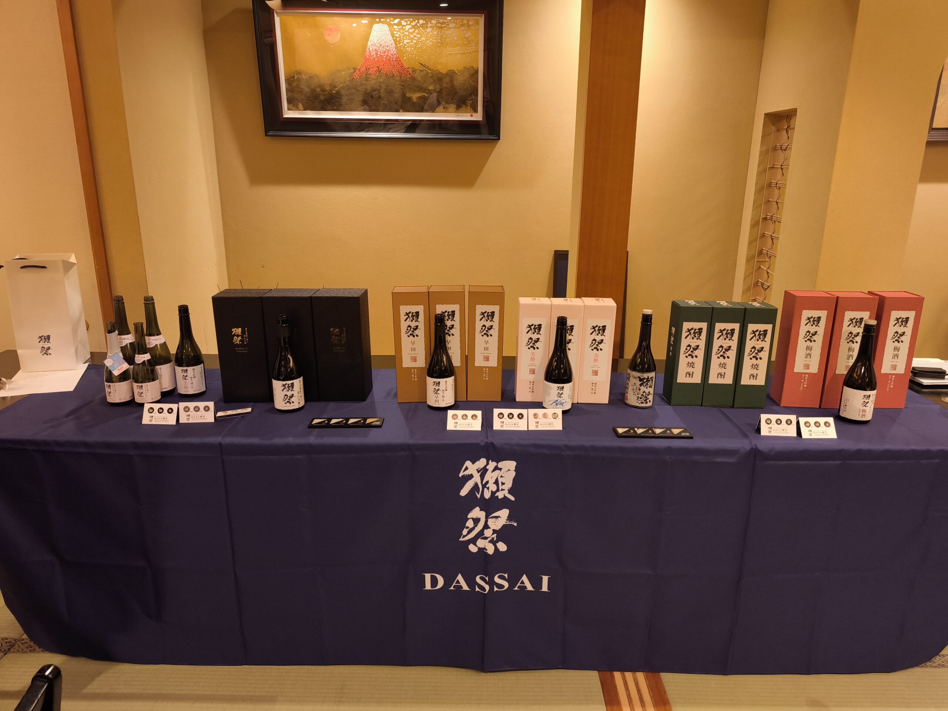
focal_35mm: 23
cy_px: 356
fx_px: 630
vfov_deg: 58.9
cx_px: 474
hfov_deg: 73.9
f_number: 1.6
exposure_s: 1/33.3
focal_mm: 6.57
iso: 1000
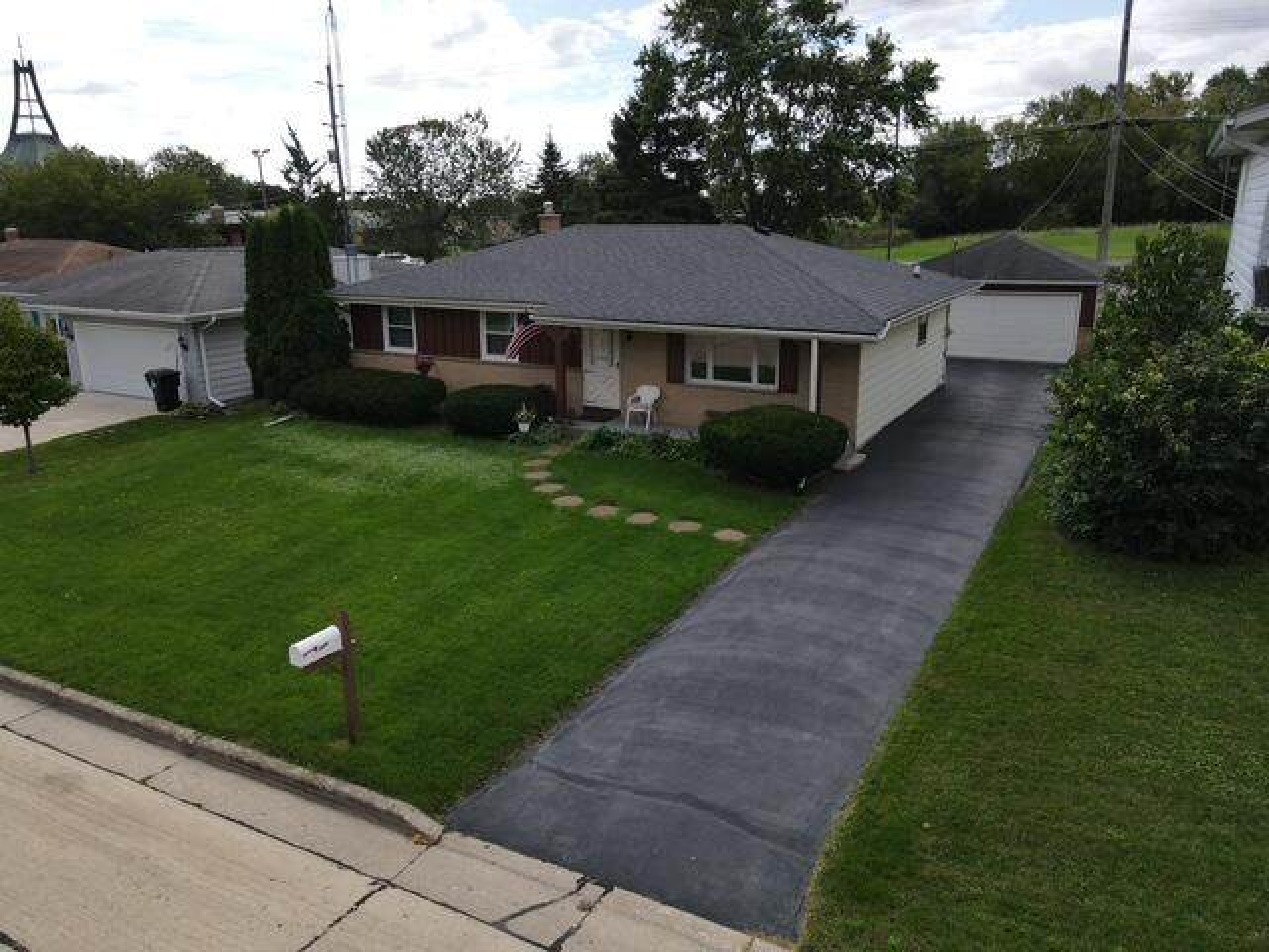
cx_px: 634
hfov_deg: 71.6
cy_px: 476
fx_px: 880
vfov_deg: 56.8
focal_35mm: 24
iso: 100
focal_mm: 4.5
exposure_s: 1/640
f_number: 2.8
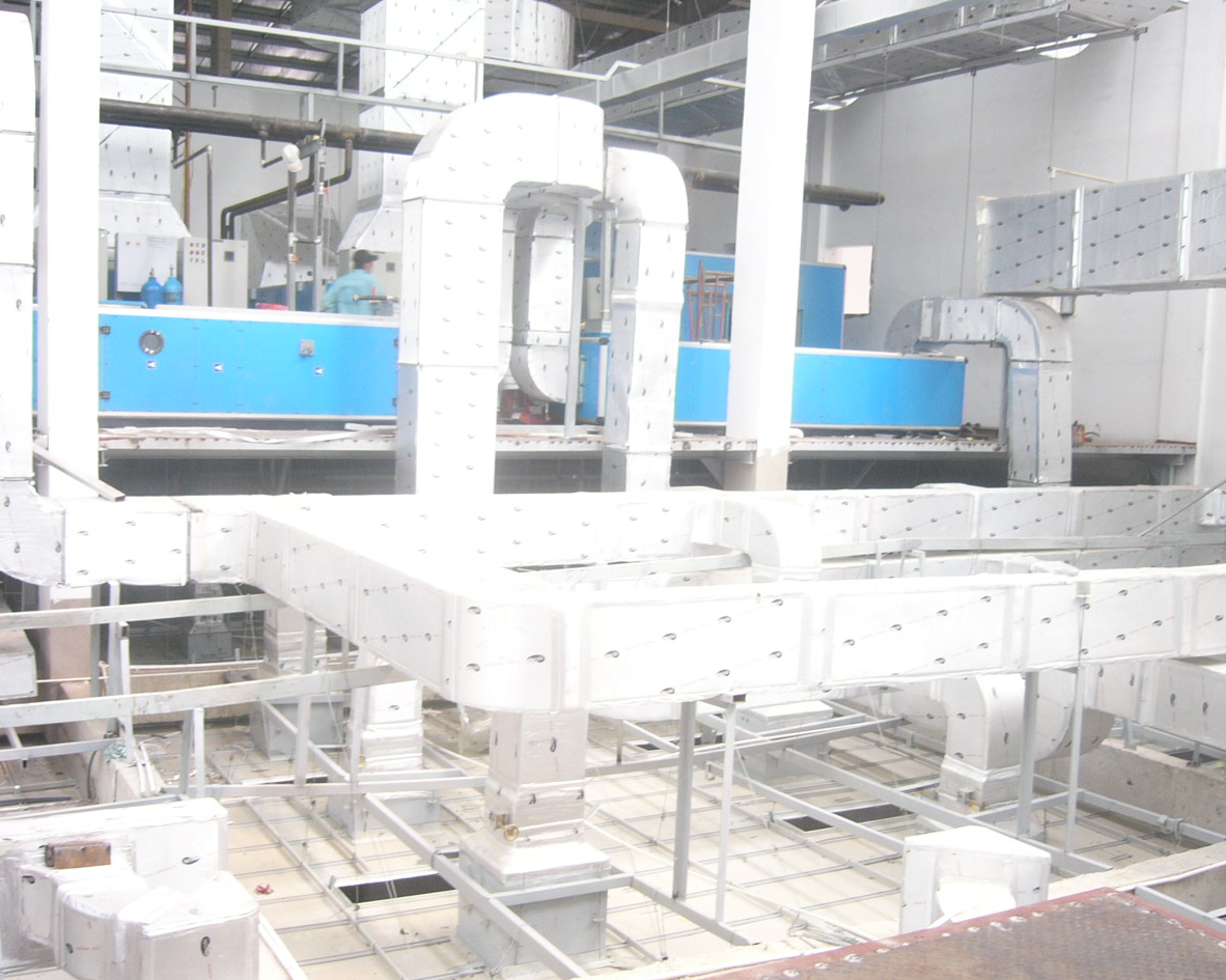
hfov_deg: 49.1
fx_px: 1342
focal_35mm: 37
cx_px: 594
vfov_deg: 40.1
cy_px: 495
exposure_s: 1/13
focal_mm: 5.8
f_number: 2.8
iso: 100
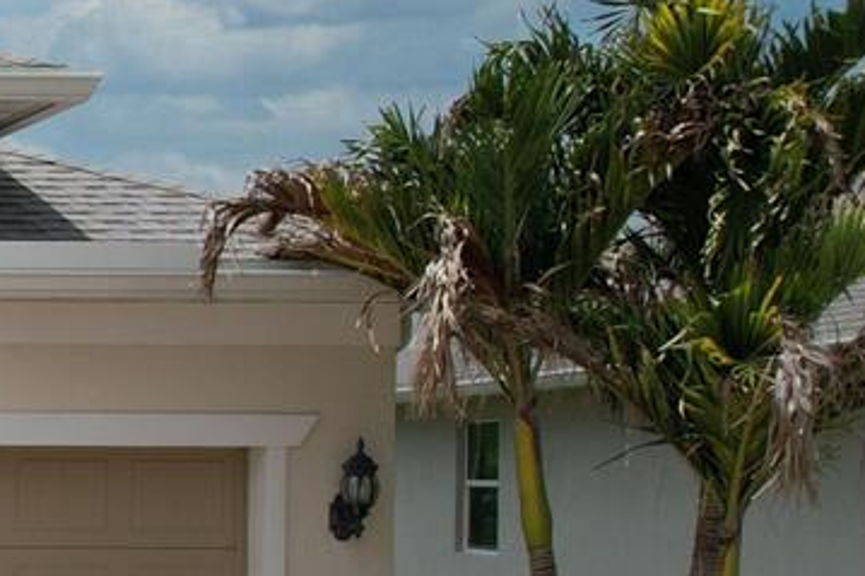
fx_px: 2354
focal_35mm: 98
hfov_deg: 16.7
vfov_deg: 13.8
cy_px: 530
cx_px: -759
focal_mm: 8.4
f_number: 2.8
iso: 100
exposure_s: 1/200
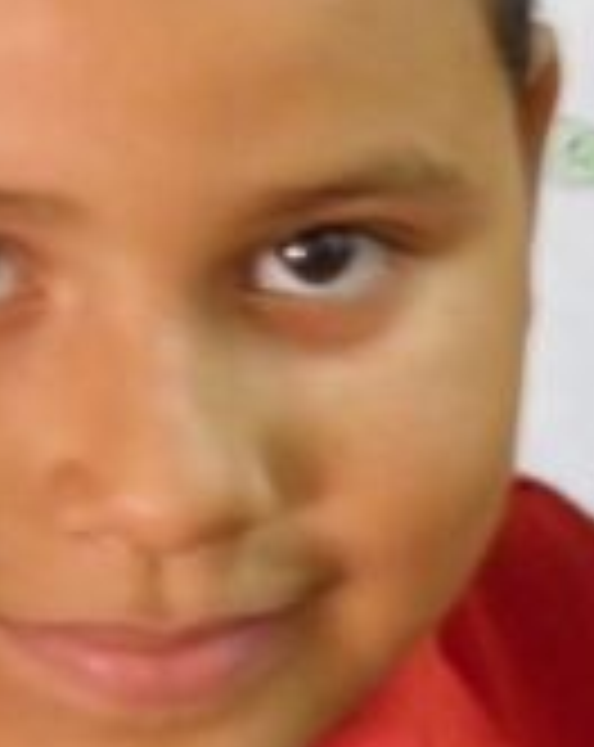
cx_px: 972
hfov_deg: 9.3
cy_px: 662
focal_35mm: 160
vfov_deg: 12.0
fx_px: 3529
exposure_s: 1/8
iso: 400
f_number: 3.2
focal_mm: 7.1
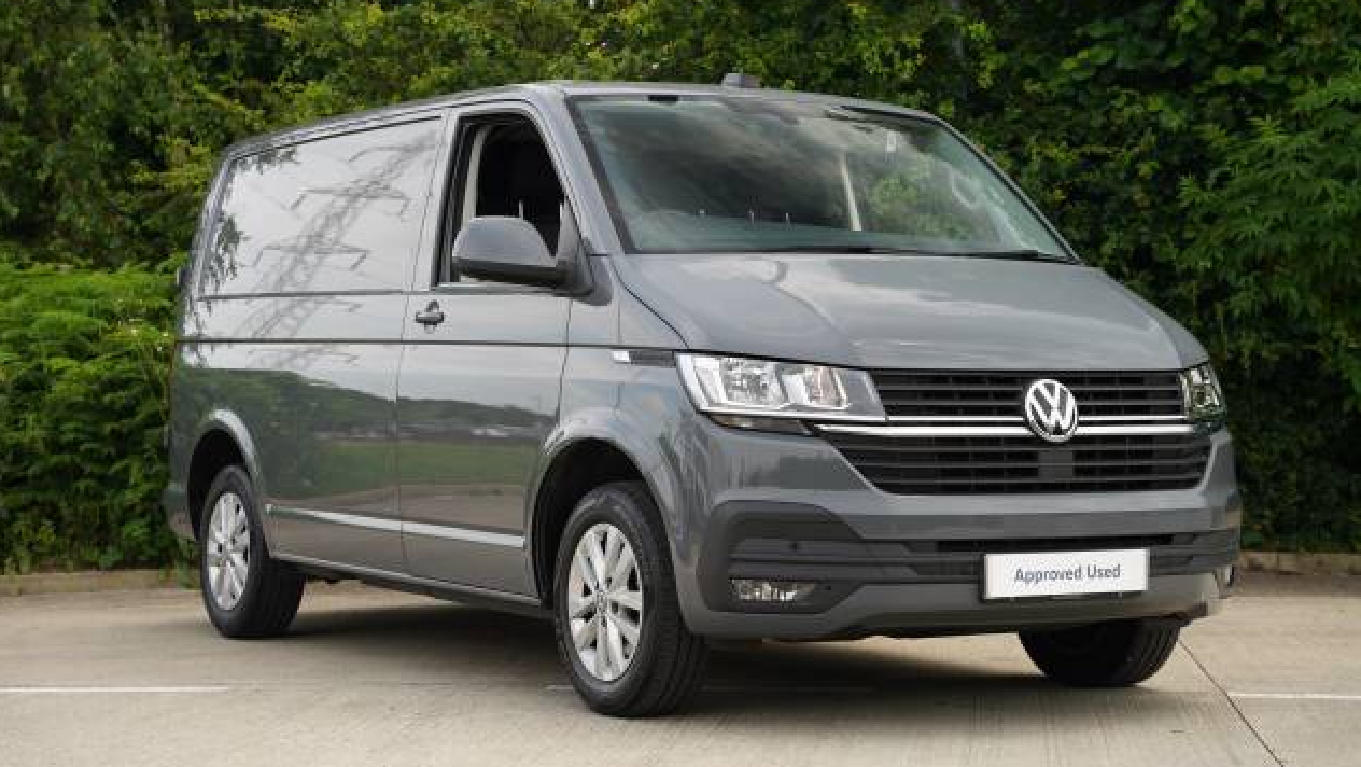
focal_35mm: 72
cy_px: 362
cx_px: 676
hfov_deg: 29.5
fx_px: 2586
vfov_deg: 16.9
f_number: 4.5
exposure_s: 1/200
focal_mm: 67.6
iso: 100
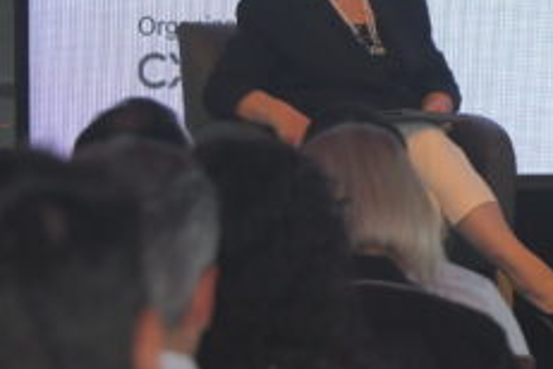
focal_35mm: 553
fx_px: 8494
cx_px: 1341
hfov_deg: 3.7
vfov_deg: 2.5
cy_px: -349
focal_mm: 100
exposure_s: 1/200
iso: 640
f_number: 4.5
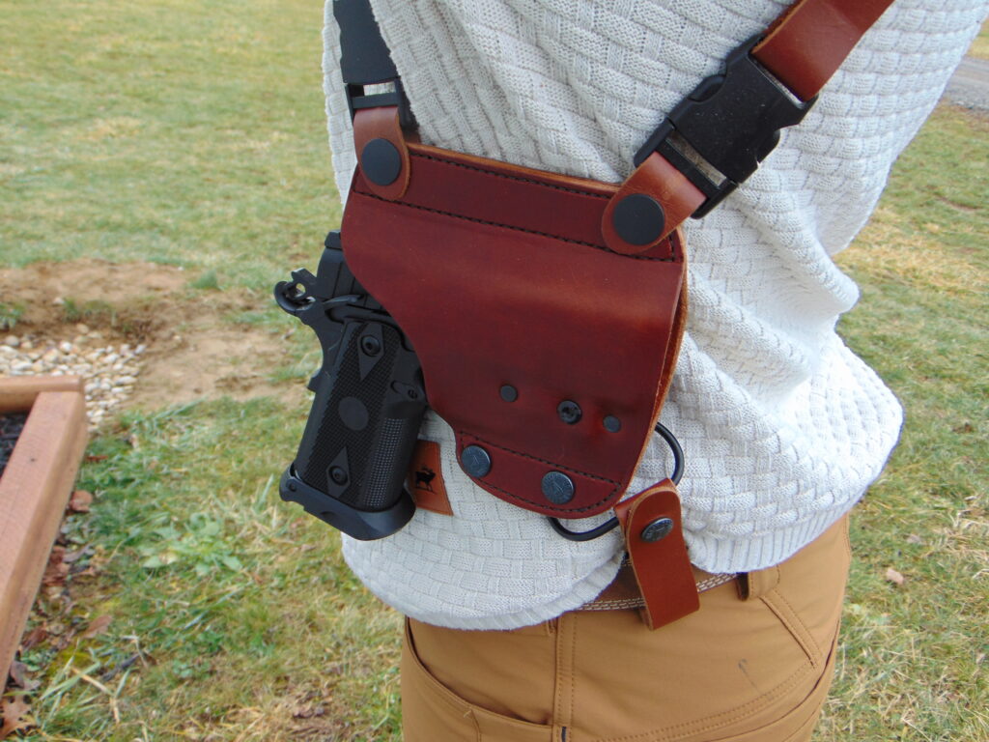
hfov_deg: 55.4
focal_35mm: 33
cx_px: 494
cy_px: 371
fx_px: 943
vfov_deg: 42.9
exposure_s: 1/80
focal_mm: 5.8
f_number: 3.2
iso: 80
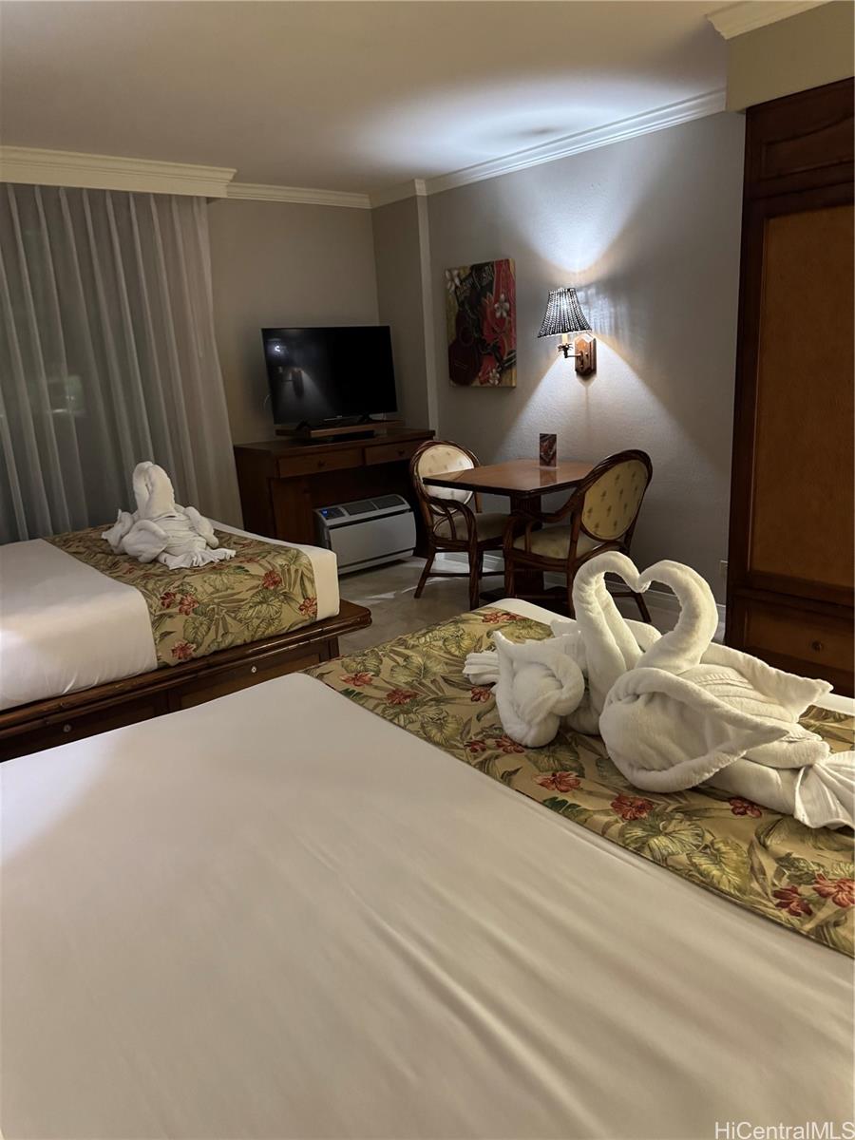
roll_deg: +4.2
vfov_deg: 71.6
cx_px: 428
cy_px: 570
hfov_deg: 56.8
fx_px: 790
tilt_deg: -12.0
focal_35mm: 24
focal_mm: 6.76
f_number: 1.78
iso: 1000
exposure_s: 1/40
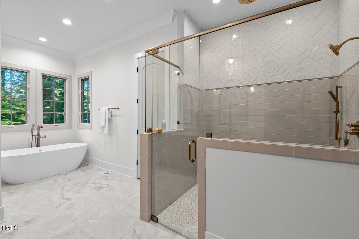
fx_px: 149
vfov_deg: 77.2
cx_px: 180
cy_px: 120
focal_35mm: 15
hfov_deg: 100.4
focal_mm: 15
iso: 400
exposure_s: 1/10
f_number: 6.3
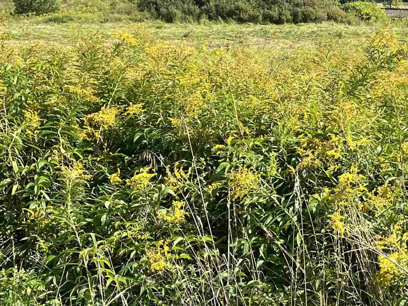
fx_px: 884
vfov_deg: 19.4
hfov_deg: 24.0
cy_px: 55
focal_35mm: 75
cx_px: 467
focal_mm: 5.1
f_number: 1.6
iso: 50
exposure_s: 1/2513
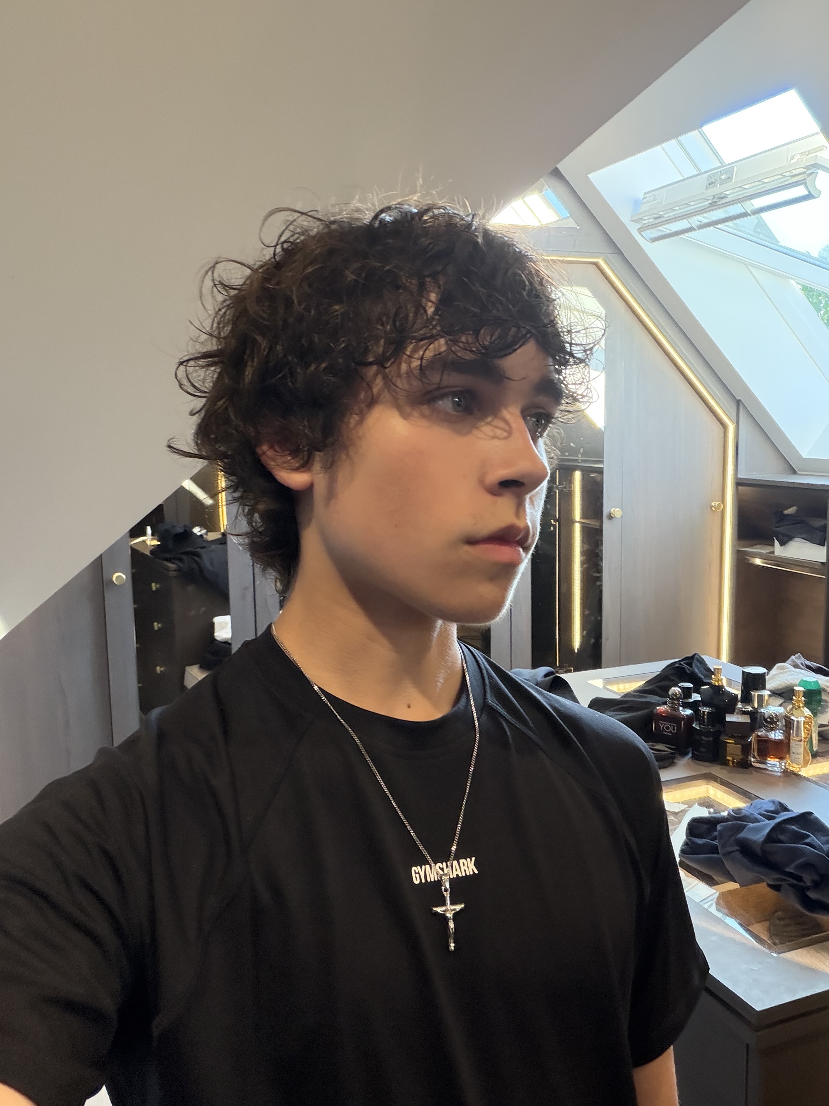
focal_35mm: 30
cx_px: 414
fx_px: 958
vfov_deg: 60.0
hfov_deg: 46.8
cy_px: 553
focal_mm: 2.71
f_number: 1.9
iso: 250
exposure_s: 1/50
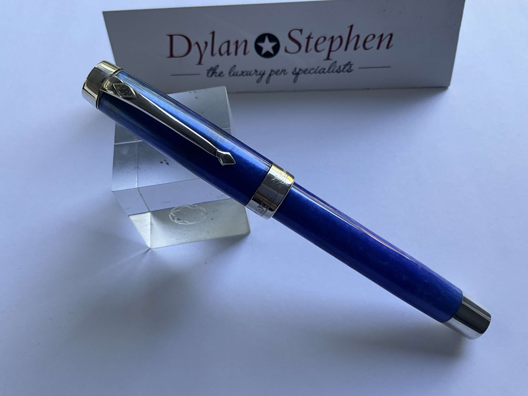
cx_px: 264
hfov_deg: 61.7
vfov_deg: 48.2
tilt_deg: -57.5
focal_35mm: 29
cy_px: 198
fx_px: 442
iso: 40
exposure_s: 1/122
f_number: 1.8
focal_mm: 3
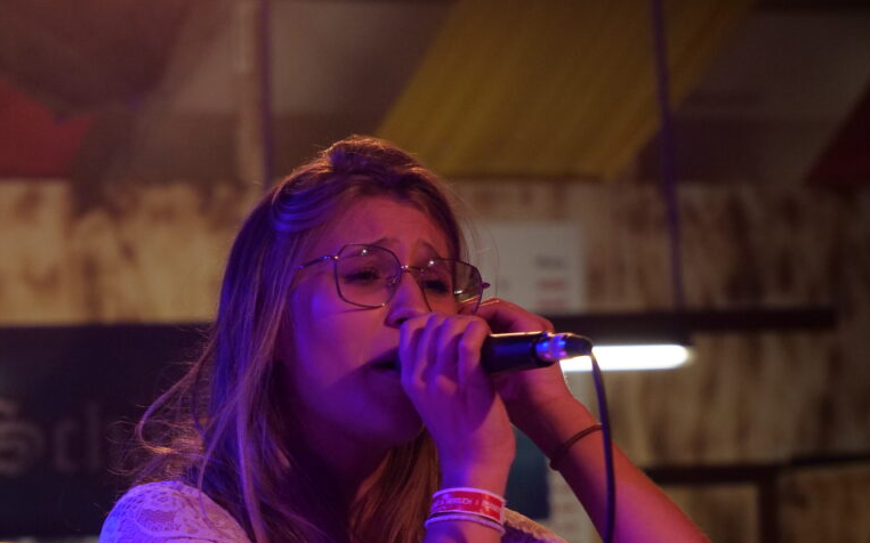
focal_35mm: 171
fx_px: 4054
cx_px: 436
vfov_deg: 7.6
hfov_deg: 12.2
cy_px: 512
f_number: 4
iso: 2000
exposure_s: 1/125
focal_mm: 60
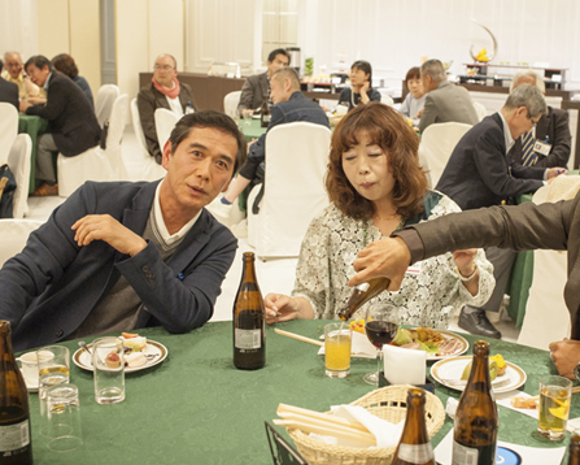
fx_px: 807
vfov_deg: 32.1
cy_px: 222
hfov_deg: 39.3
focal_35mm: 47
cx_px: 358
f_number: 5.6
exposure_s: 1/100
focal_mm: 35
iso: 720
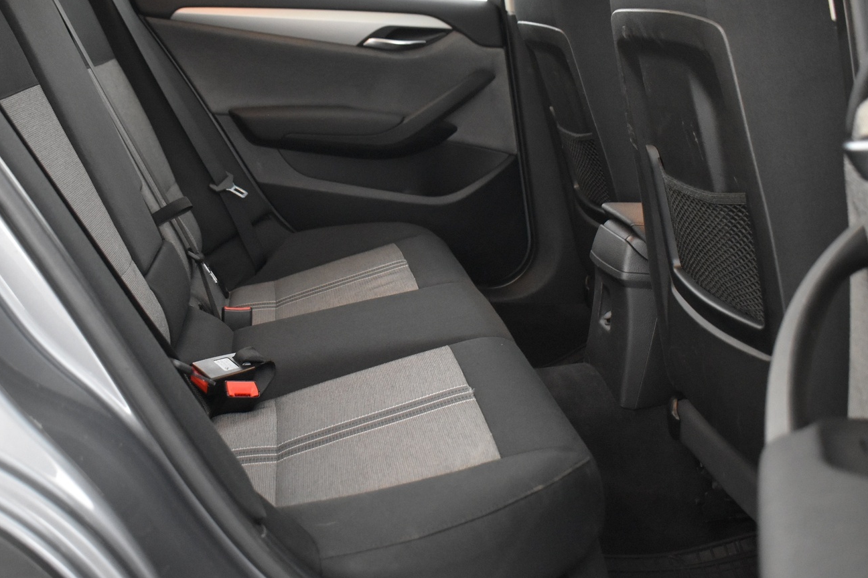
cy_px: 246
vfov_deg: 29.8
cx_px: 353
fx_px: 1085
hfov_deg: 43.4
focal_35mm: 45
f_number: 3.8
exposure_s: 1/10
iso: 3200
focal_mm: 24
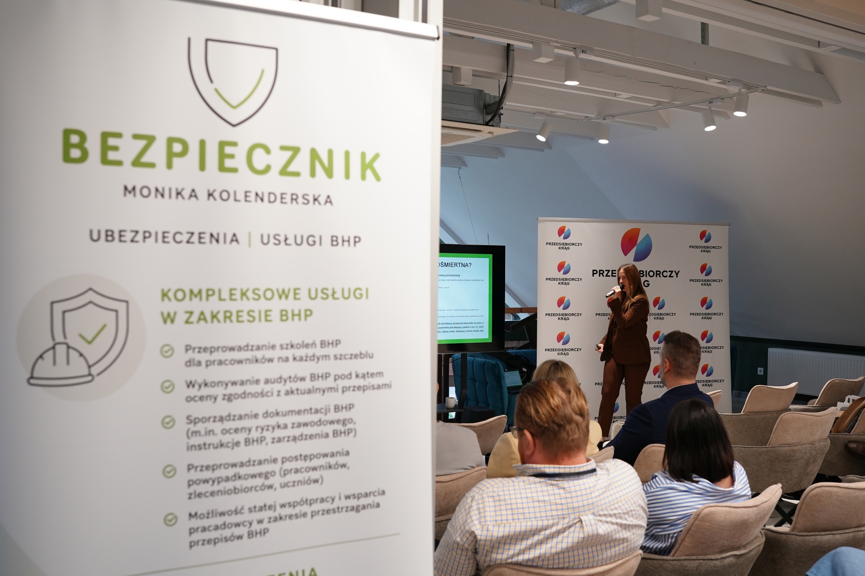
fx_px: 841
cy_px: 288
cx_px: 432
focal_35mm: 35
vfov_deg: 37.8
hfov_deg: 54.4
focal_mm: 35
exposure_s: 1/200
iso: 1250
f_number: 4
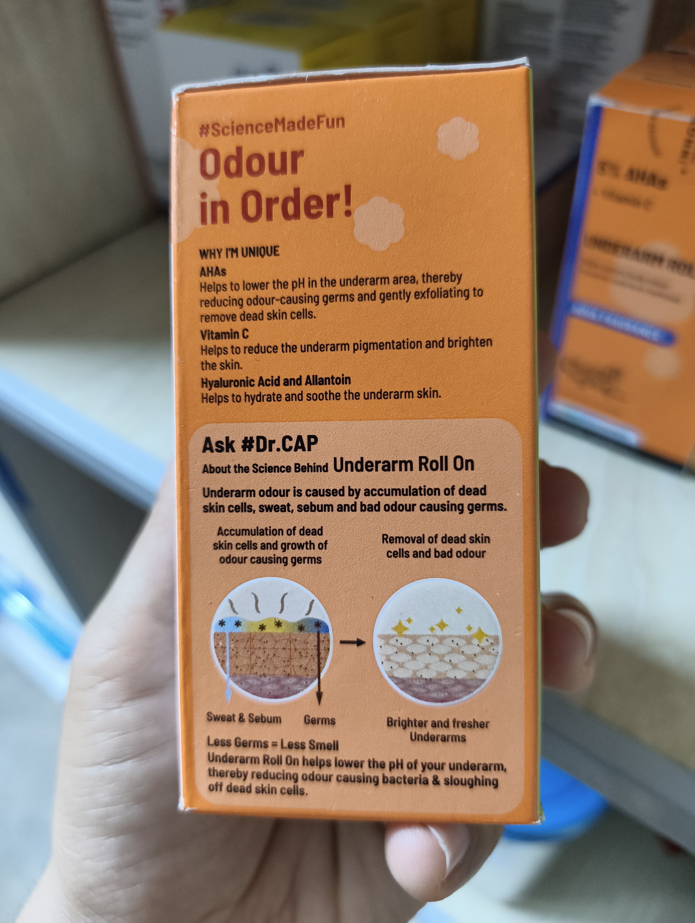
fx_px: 641
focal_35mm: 24
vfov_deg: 71.5
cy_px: 462
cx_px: 348
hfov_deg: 56.9
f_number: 1.87
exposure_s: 1/50
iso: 1382
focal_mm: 5.56
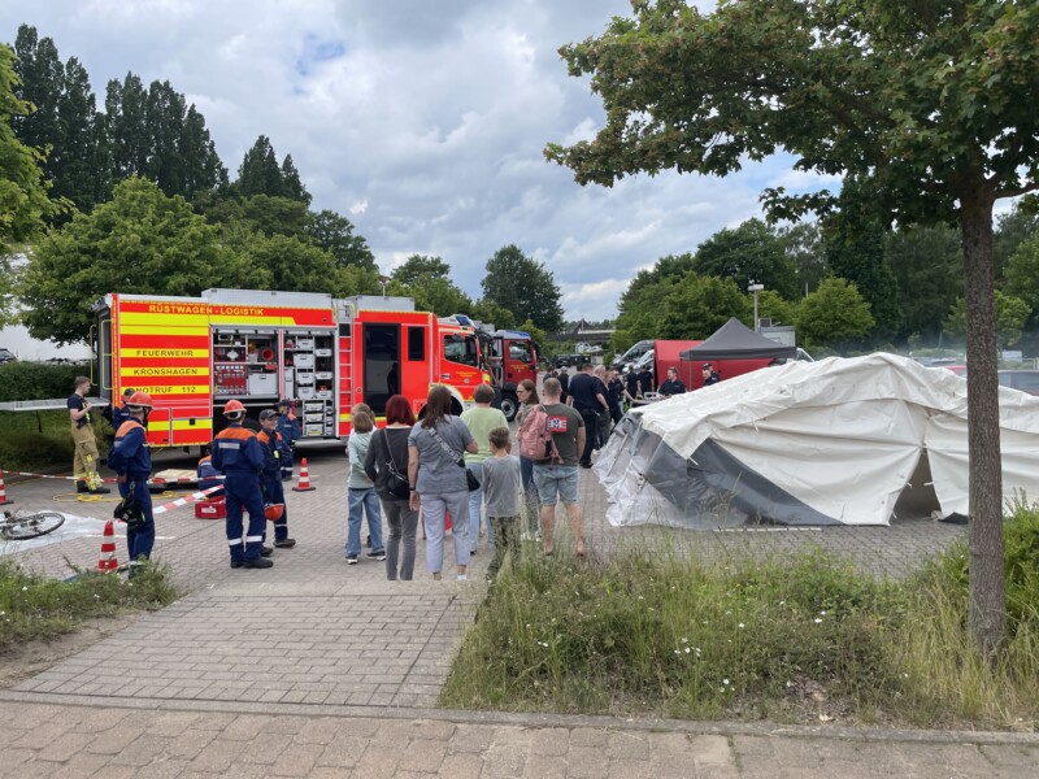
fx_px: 780
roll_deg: +1.3
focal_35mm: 26
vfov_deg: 53.1
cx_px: 520
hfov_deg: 67.3
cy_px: 390
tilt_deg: -2.6
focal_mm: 4.2
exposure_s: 1/2506
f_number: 1.6
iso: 32
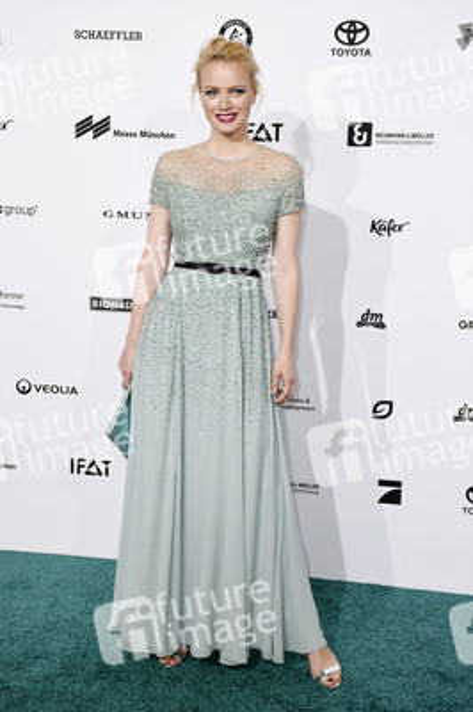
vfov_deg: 37.9
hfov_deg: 25.7
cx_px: 236
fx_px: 1036
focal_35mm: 52
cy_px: 356
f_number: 6.3
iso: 1000
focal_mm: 35
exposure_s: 1/125
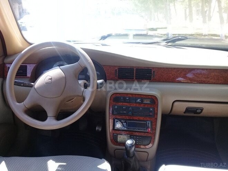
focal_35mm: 31
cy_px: 86
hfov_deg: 58.4
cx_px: 114
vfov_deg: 45.4
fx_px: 204
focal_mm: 3.3
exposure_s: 1/100
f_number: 2.2
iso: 64
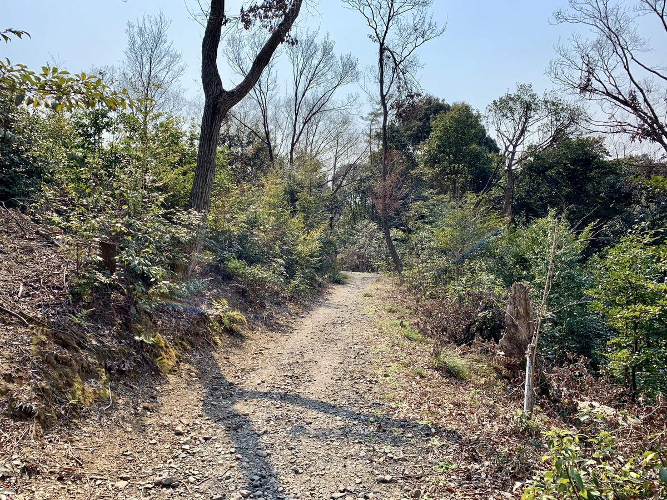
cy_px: 250
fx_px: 501
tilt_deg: -6.8
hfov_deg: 67.3
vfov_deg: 53.1
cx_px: 334
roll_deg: +0.5
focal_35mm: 26
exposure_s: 1/2160
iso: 25
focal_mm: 4.25
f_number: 1.8
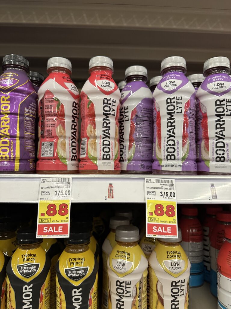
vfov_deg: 71.6
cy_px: 154
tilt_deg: +2.0
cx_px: 116
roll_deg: +0.7
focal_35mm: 24
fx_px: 214
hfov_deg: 56.8
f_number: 1.78
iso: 250
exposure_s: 1/99
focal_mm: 6.86
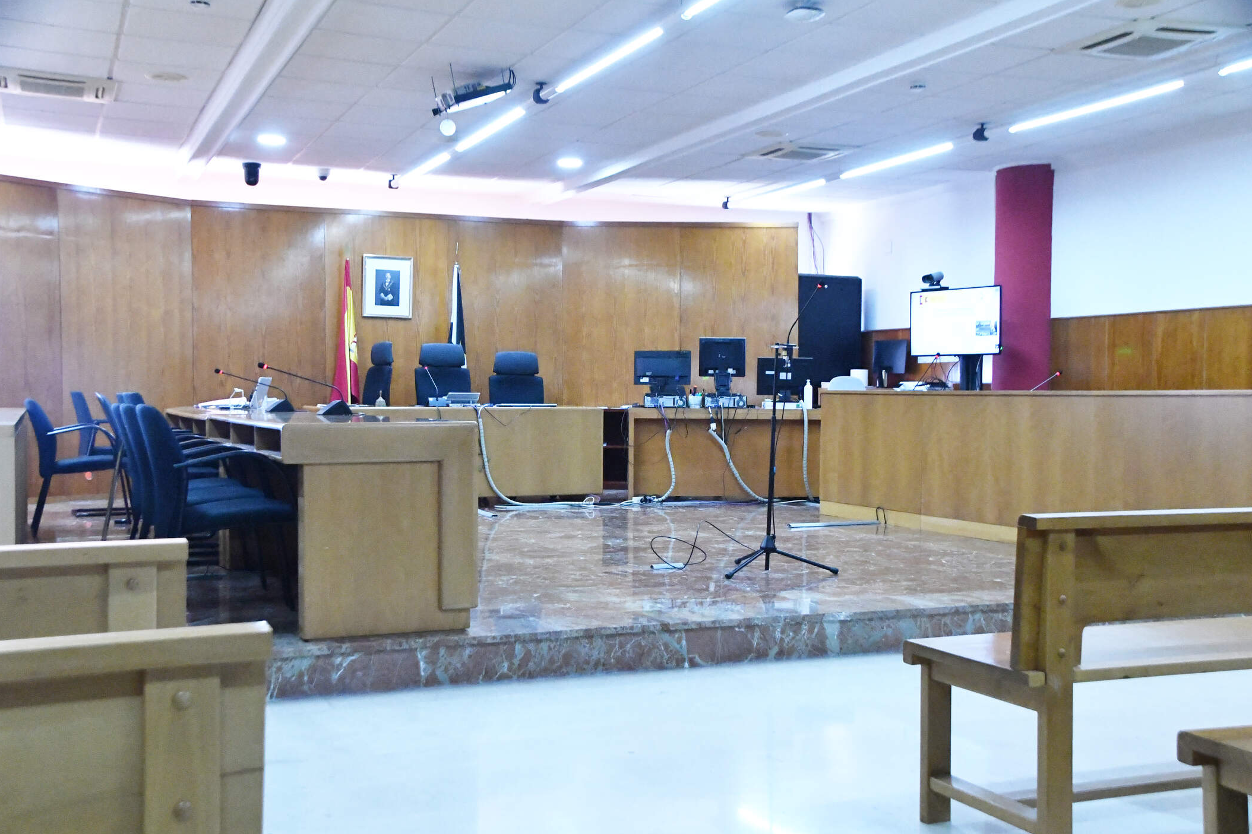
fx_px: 1391
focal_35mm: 40
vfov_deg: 33.4
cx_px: 620
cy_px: 408
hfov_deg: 48.5
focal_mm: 26
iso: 6400
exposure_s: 1/100
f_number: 7.1
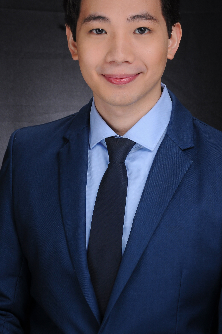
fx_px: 1558
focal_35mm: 168
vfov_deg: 12.2
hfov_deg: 8.1
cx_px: 132
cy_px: 132
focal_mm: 80
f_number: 13
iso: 200
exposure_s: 1/160
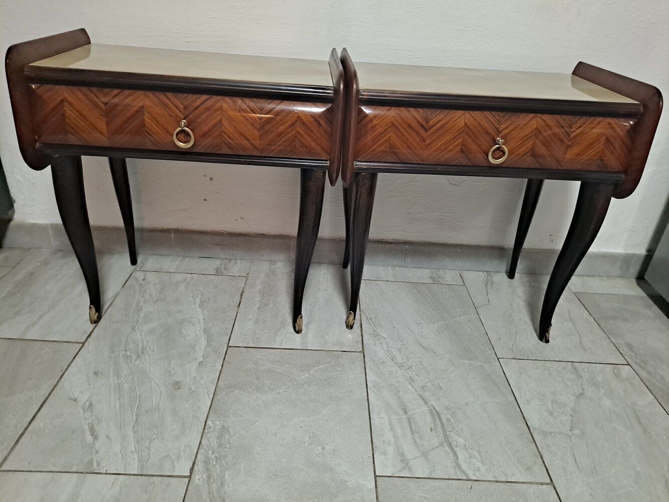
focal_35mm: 25
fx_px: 483
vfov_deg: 54.9
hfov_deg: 69.4
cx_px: 334
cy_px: 251
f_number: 2
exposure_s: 1/25
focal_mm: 4.6
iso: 500
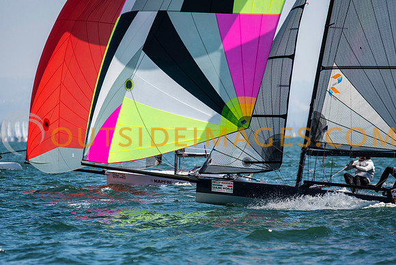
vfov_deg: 3.1
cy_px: 132
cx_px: 198
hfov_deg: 4.6
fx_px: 4951
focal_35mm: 450
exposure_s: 1/4000
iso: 250
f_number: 4
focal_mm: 300
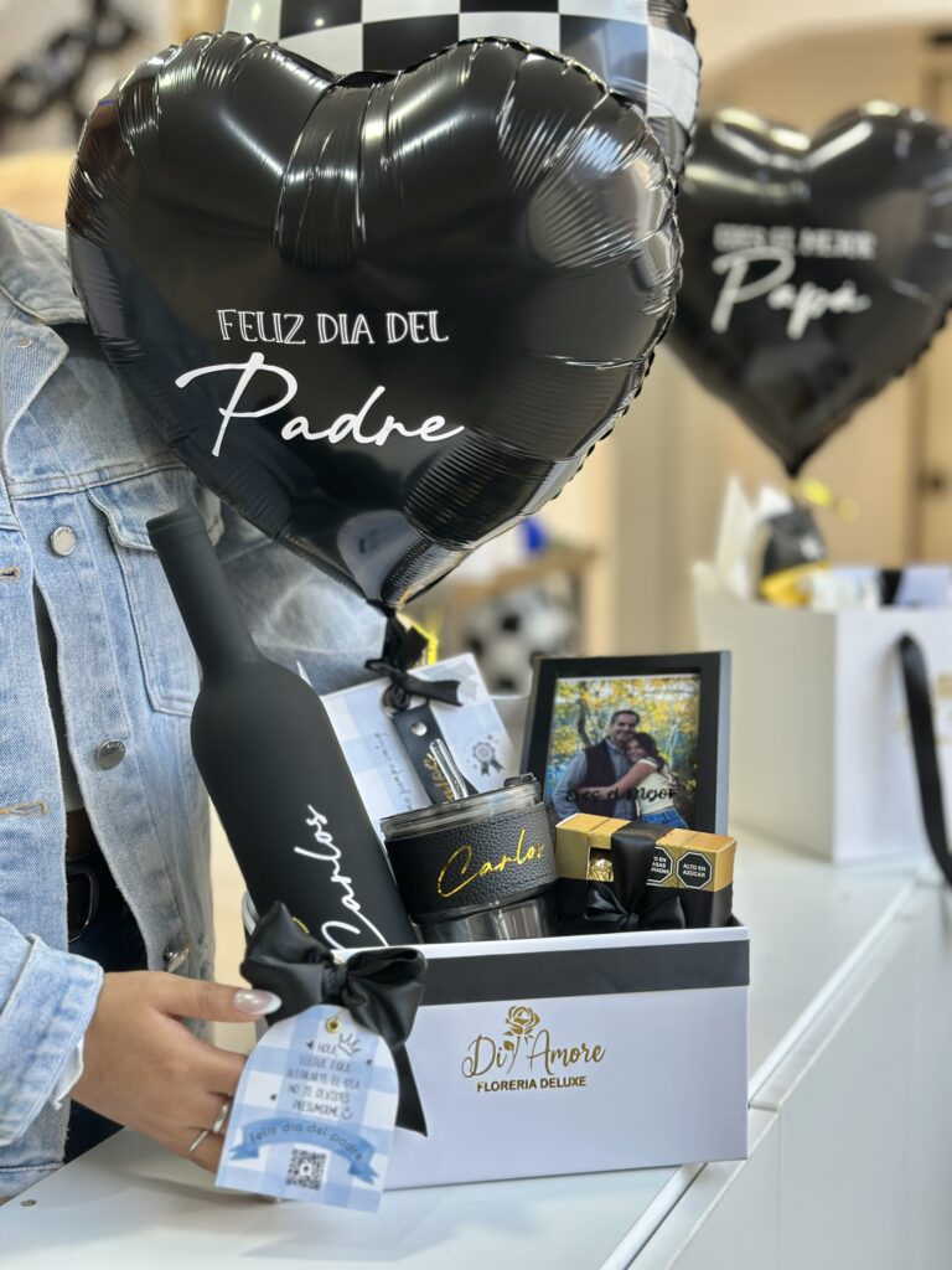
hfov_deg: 30.3
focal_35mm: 48
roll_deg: -0.4
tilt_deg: -7.8
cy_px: 635
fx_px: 1760
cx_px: 476
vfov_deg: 39.7
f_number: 1.78
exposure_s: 1/120
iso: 125
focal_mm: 6.86
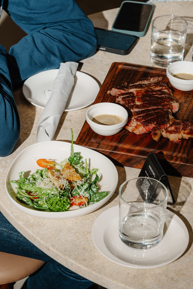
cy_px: 144
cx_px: 96
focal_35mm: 105
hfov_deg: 13.0
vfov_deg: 19.5
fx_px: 844
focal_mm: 70
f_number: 7.1
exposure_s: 1/160
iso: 320
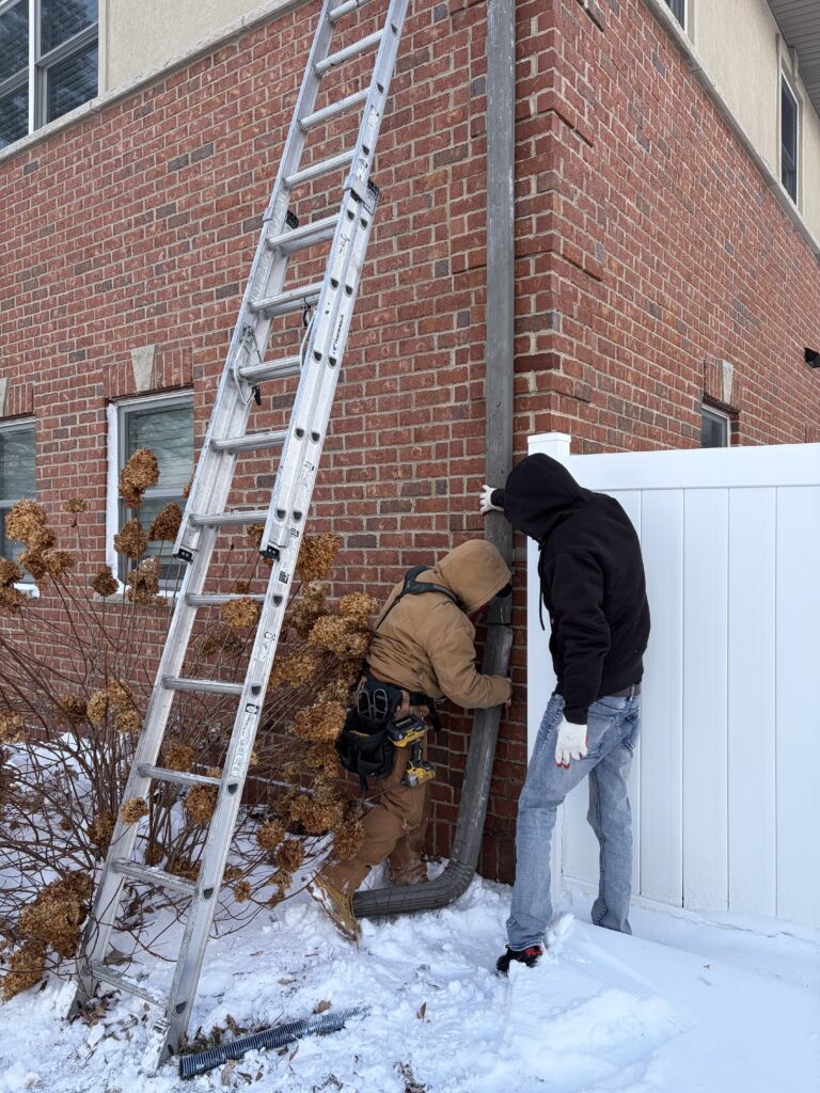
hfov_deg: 53.1
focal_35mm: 26
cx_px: 410
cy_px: 546
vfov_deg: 67.3
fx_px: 821
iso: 50
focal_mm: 5.96
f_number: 1.6
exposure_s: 1/667
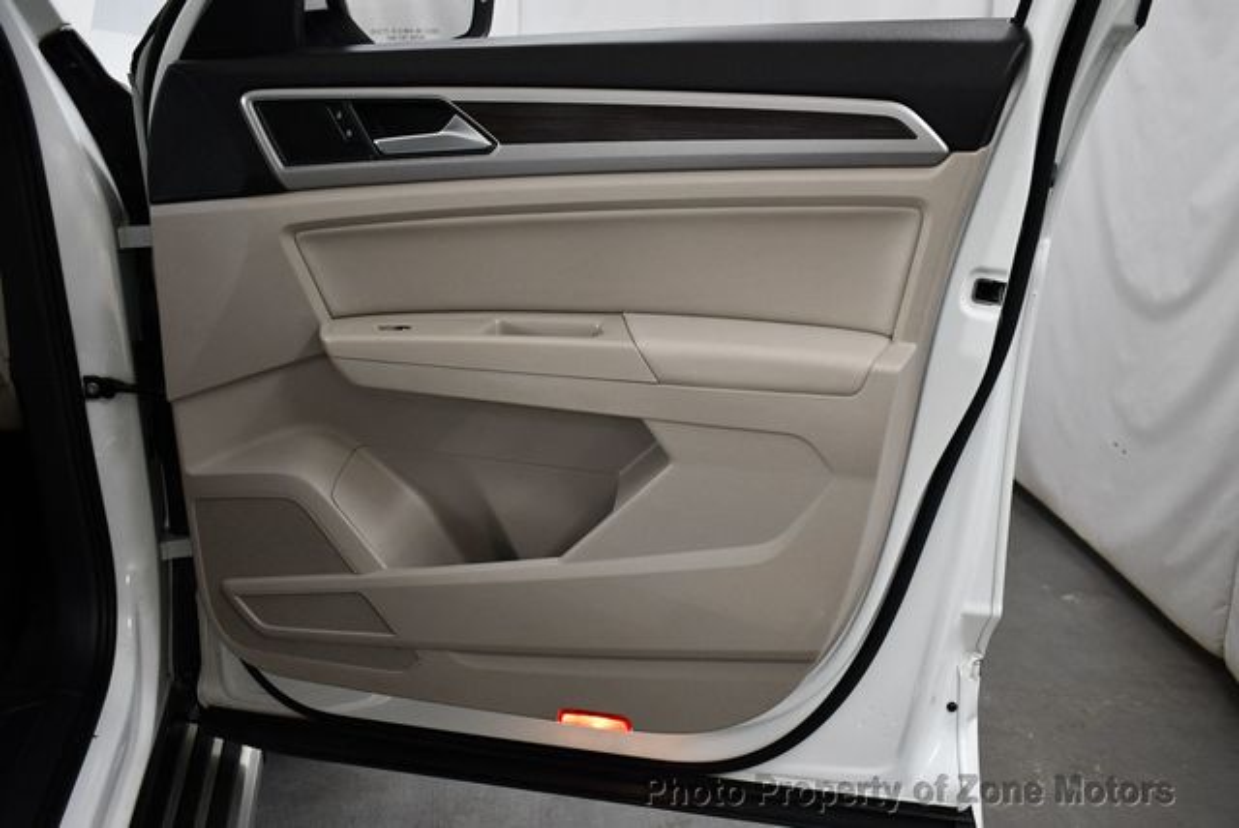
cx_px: 620
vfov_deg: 36.9
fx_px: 1240
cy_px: 414
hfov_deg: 53.1
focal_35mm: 36
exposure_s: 1/125
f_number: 3.5
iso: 800
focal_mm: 18
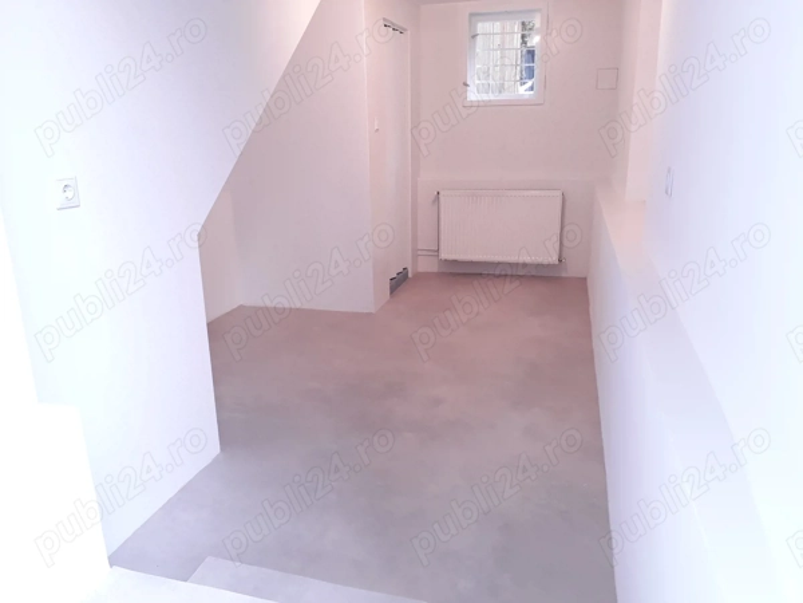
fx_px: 626
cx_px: 402
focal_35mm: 27
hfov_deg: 65.3
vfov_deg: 51.4
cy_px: 302
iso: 100
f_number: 1.9
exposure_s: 1/50
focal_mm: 3.6
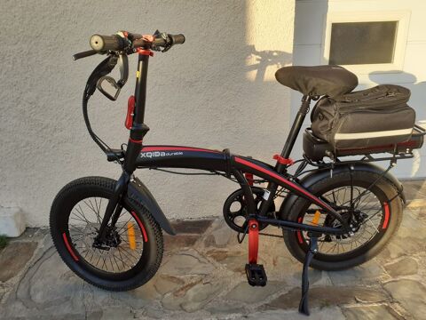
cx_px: 213
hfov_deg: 65.3
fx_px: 332
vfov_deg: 51.4
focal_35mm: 27
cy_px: 160
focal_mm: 3.6
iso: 40
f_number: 1.9
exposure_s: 1/266
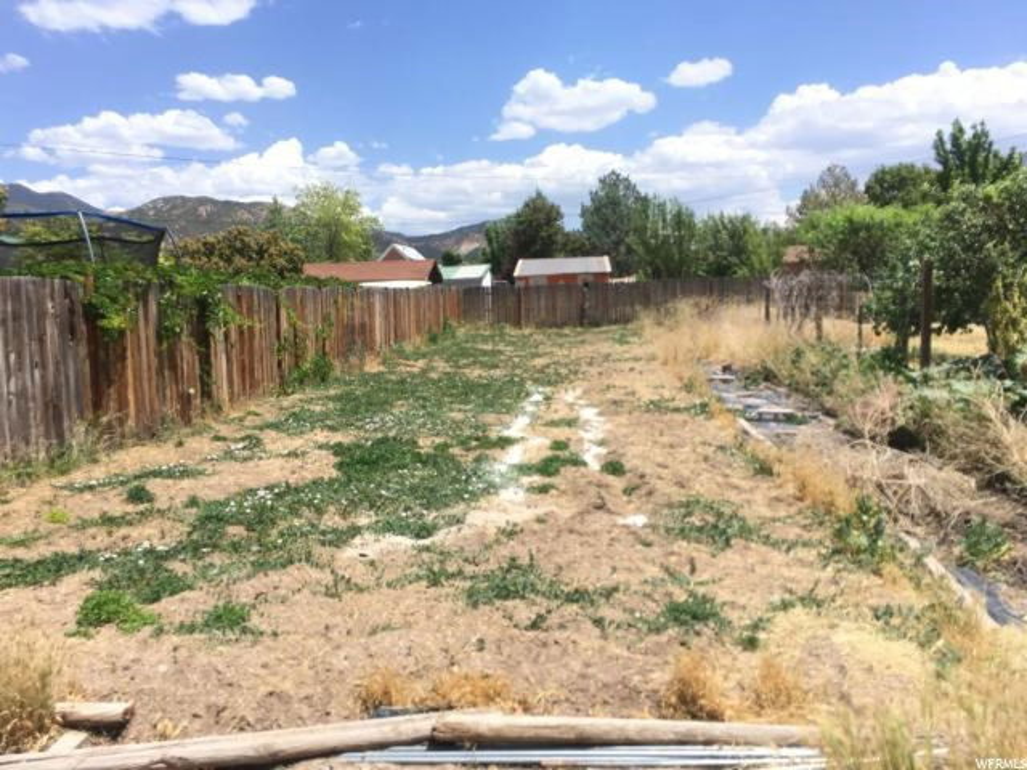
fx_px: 860
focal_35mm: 29
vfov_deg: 48.2
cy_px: 385
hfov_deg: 61.7
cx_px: 514
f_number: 2.2
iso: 25
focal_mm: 4.15
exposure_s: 1/1672
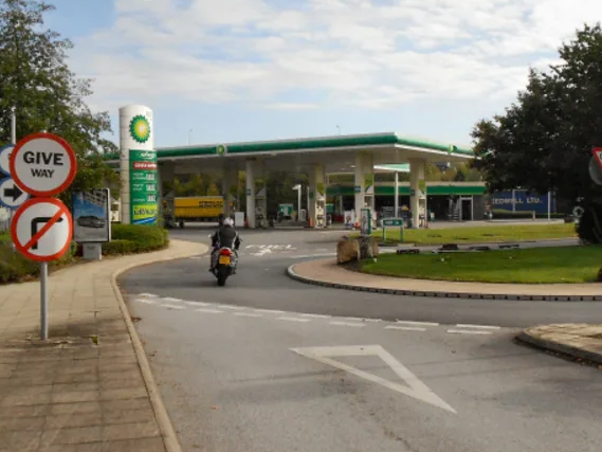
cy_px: 221
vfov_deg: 32.2
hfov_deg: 42.1
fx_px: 783
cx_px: 309
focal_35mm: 45
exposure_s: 1/640
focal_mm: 5.8
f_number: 9
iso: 400
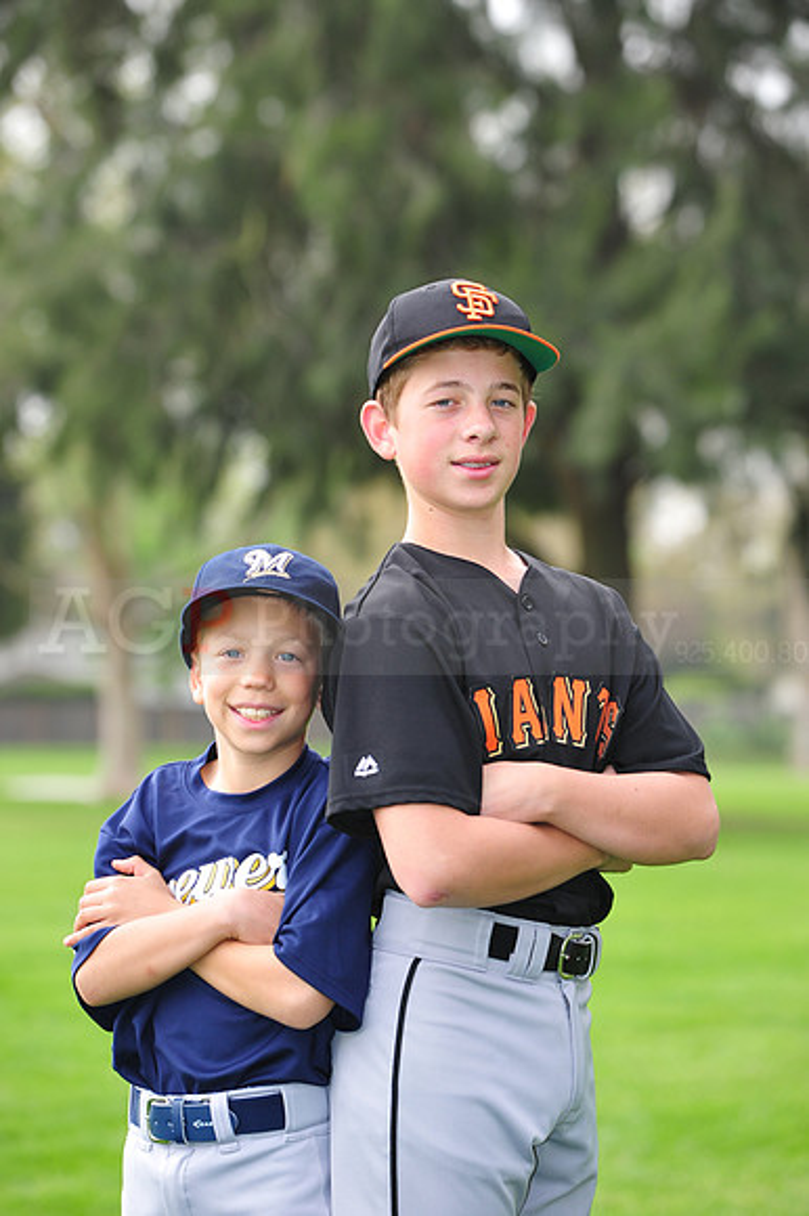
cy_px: 608
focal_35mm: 145
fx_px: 4893
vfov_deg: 14.2
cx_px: 404
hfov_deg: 9.5
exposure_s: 1/250
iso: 320
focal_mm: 145
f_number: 5.6
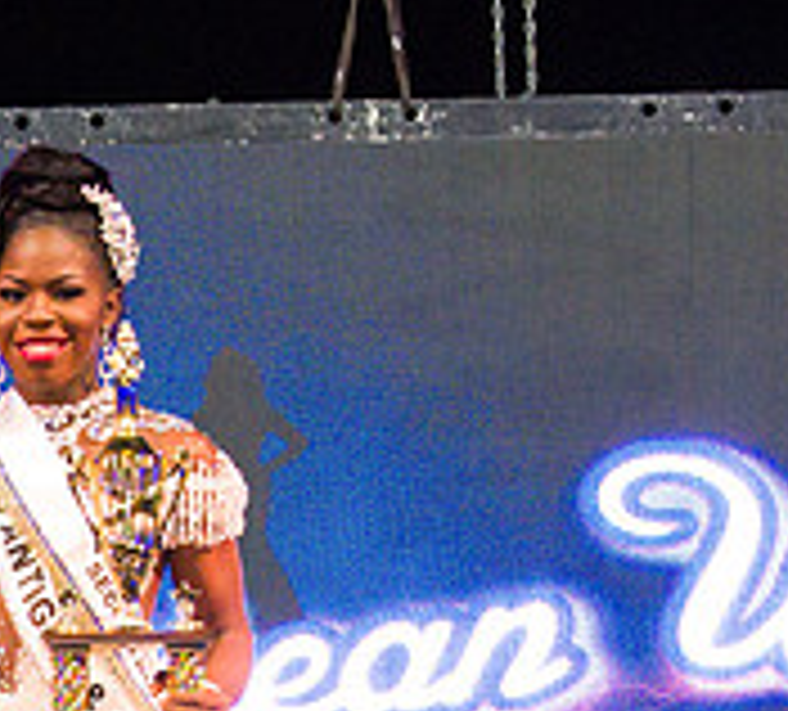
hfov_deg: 7.6
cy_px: 1012
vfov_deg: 7.0
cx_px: -619
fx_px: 5717
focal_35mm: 233
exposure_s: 1/160
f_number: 5
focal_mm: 36
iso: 4000
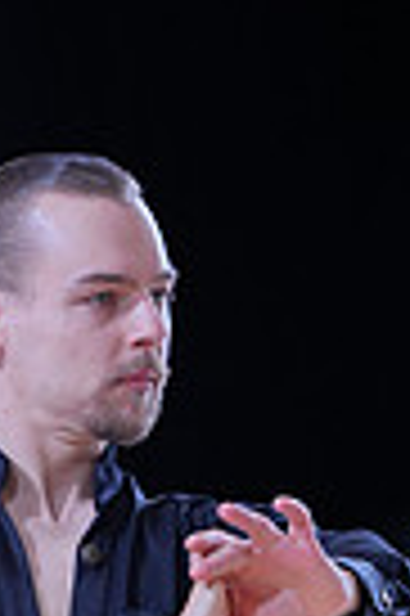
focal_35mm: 611
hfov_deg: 2.2
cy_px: 1030
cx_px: -336
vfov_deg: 3.4
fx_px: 10464
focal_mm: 144
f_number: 4
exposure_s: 1/400
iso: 500
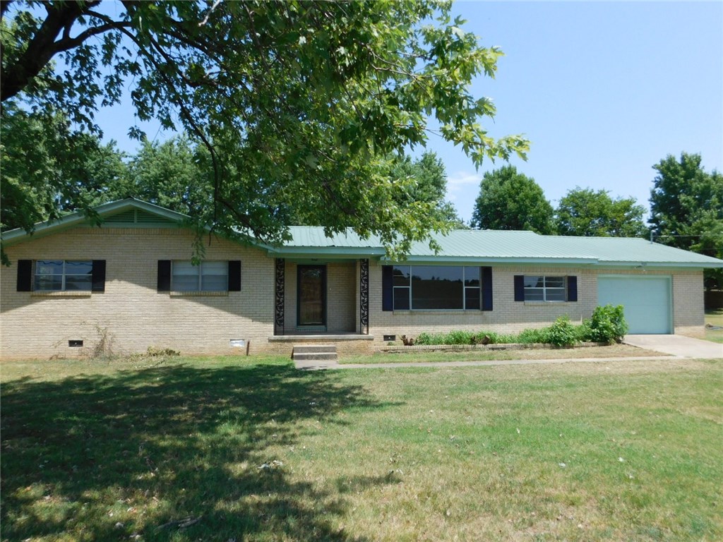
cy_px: 271
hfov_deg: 71.6
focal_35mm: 24
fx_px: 501
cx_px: 362
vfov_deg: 56.8
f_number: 3
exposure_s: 1/1250
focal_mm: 4.1
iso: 125
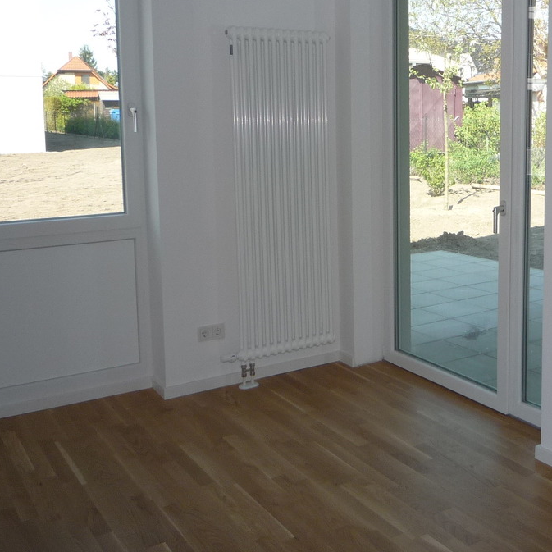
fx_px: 758
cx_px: 390
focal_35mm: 42
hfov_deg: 39.3
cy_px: 204
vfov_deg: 39.7
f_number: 2.8
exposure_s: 1/250
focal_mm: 4.4
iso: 100
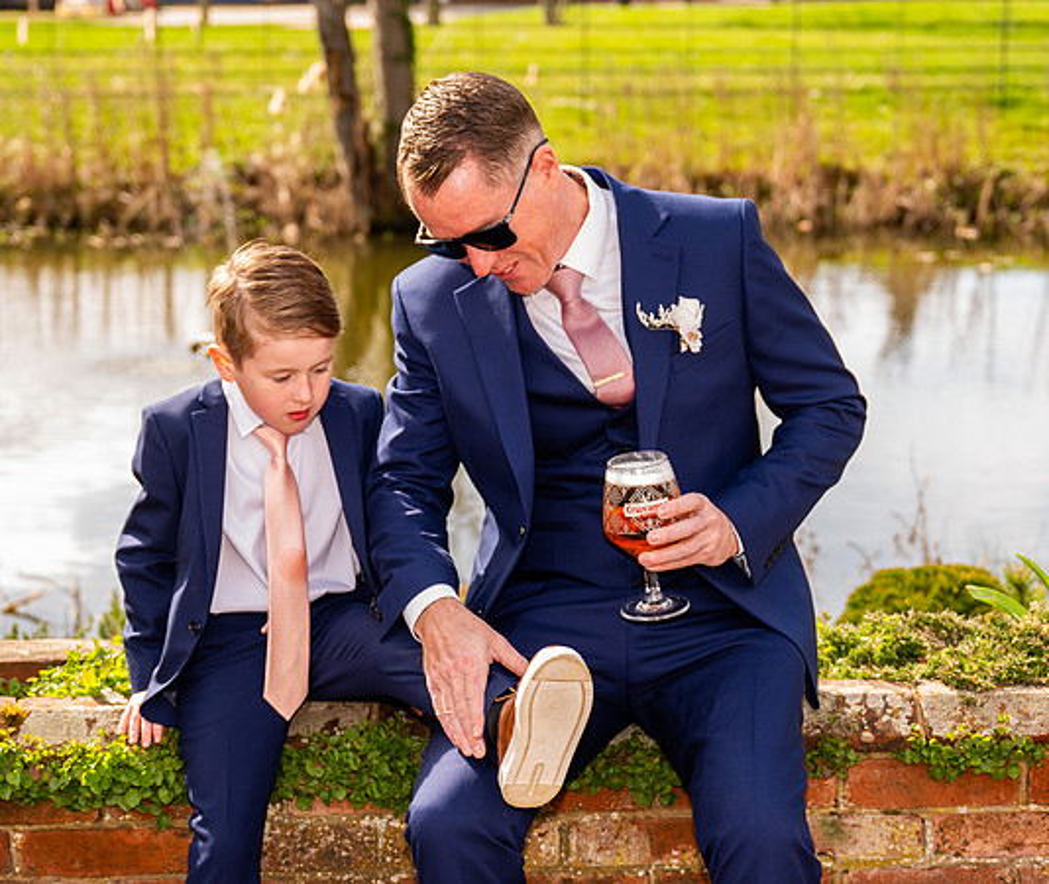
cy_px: 523
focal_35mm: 80
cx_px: 516
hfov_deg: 23.4
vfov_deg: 19.8
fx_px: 2529
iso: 64
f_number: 2.8
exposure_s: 1/250
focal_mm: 39
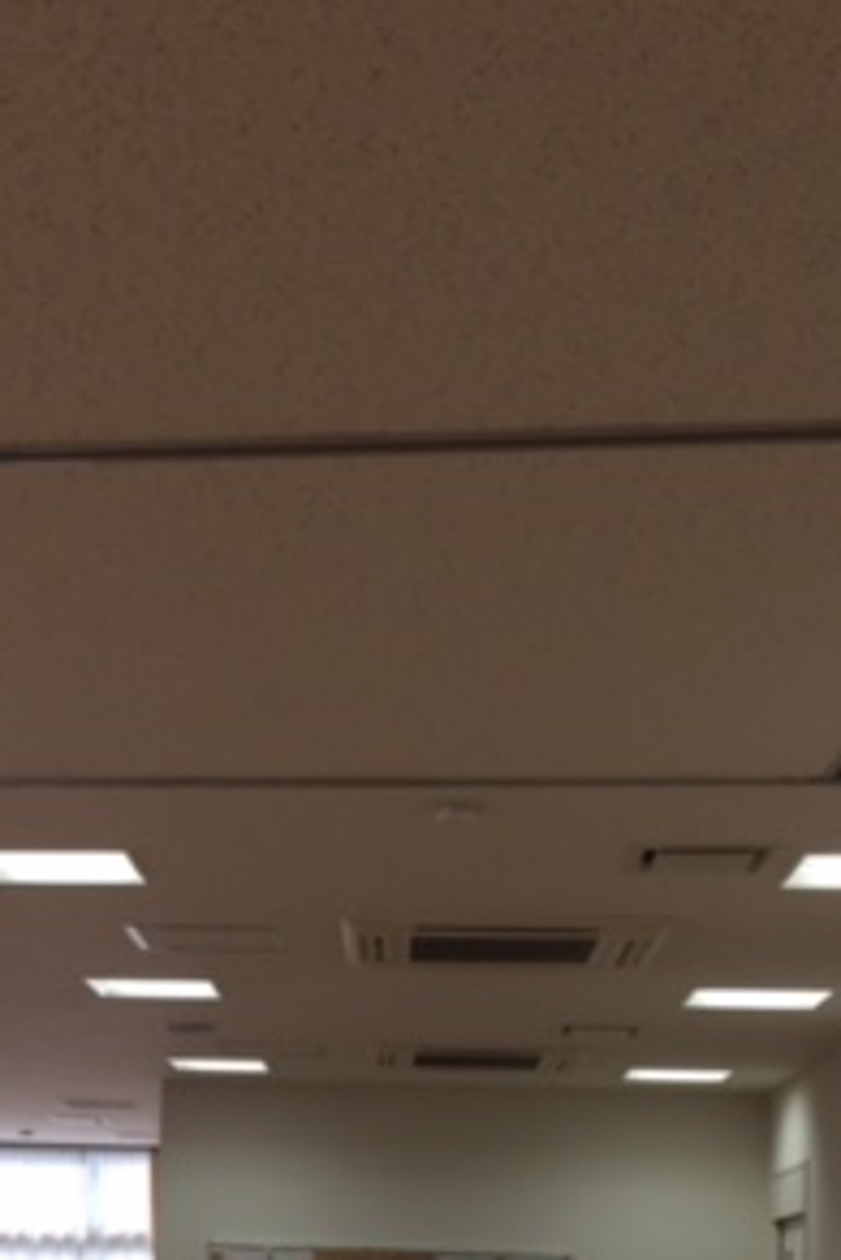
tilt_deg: +4.3
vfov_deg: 29.3
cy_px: 1135
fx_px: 2310
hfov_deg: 20.1
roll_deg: -2.0
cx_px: 17
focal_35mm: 66
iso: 32
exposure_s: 1/120
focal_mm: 4.15
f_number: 2.2
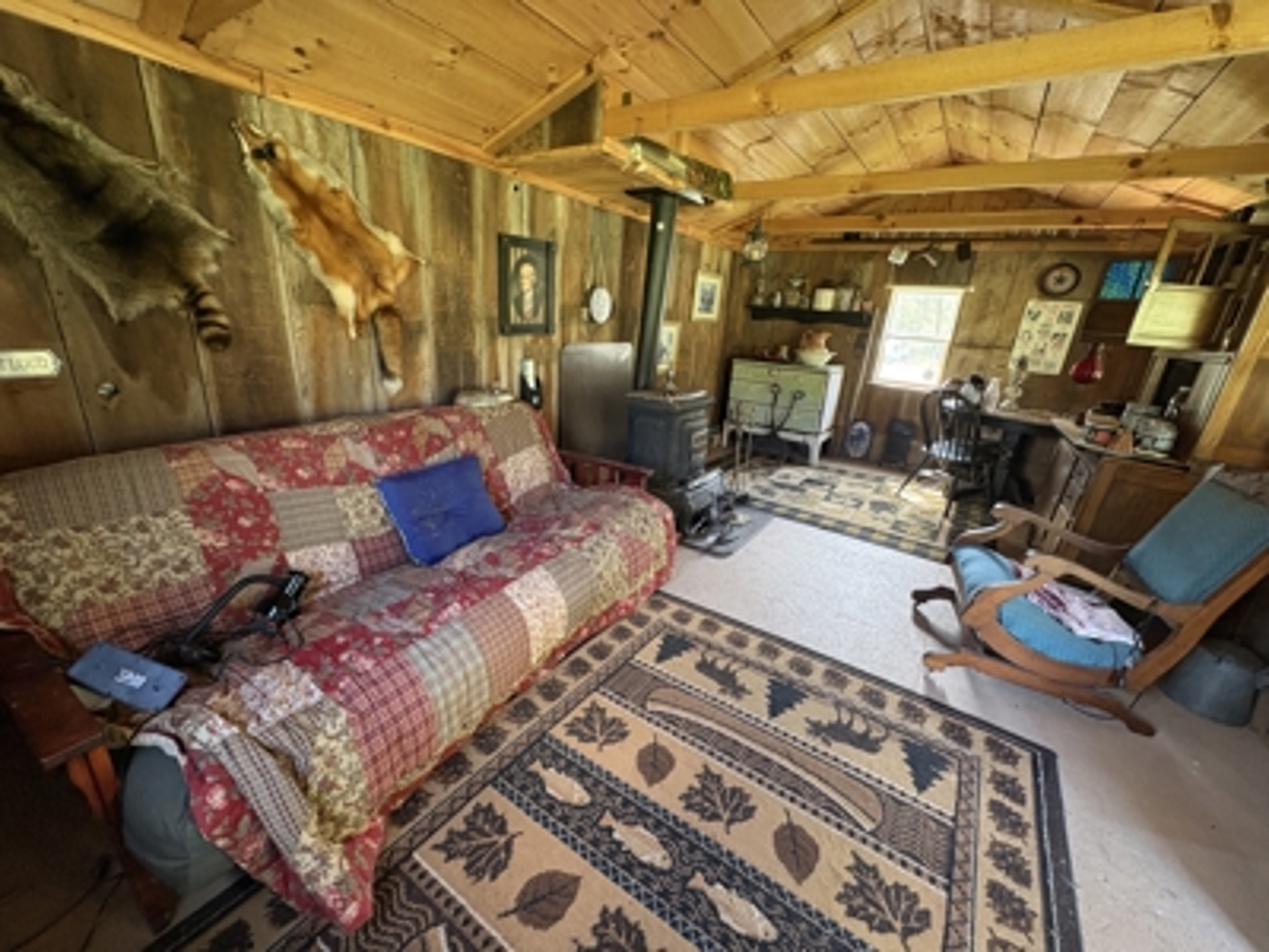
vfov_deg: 85.7
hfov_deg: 102.1
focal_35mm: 14
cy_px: 476
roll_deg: -4.9
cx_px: 634
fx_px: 513
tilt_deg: -12.9
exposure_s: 1/60
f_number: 2.2
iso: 320
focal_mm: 2.22
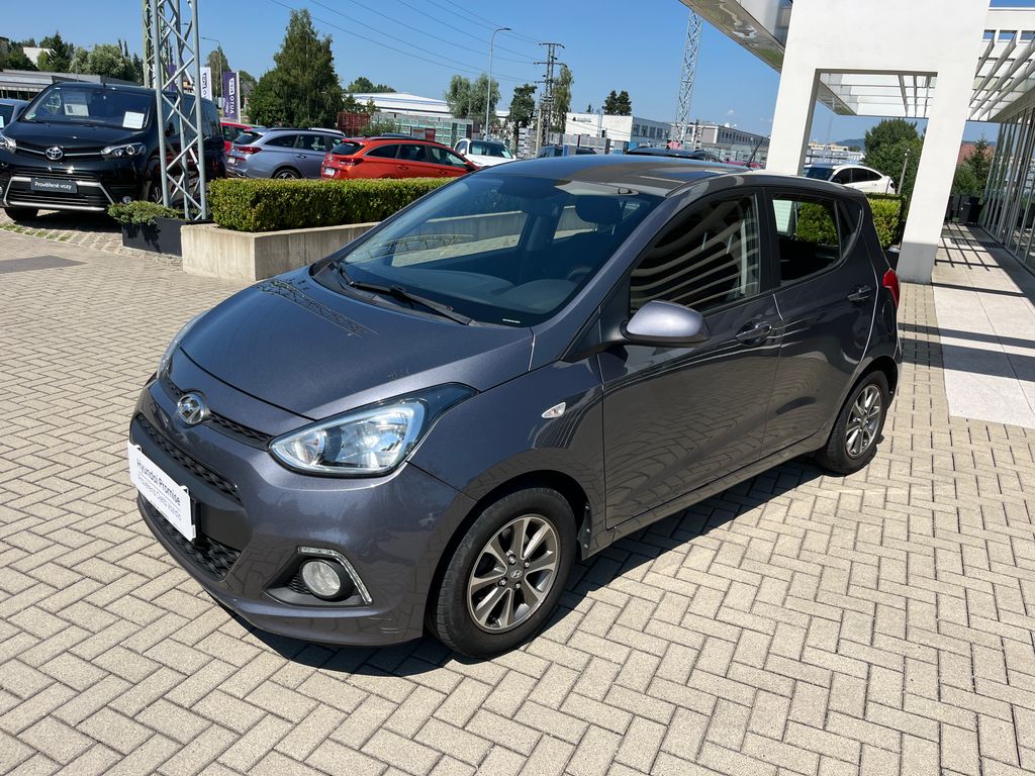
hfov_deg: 67.3
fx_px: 777
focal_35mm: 26
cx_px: 518
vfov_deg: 53.1
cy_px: 388
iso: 50
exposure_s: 1/3521
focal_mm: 5.1
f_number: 1.6
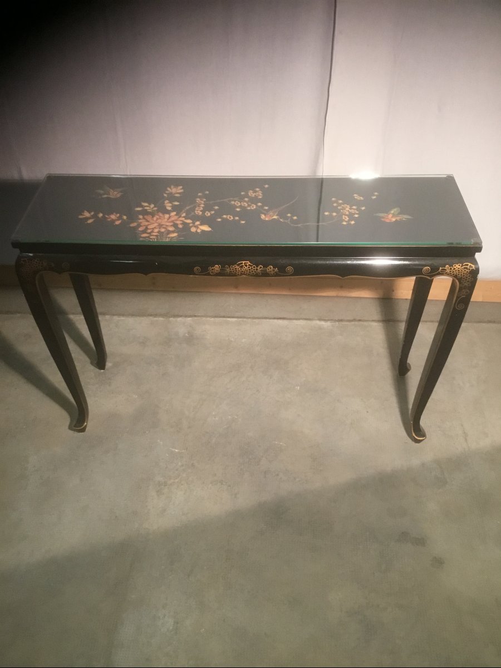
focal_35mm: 31
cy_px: 334
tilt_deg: -42.0
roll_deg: -0.2
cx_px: 250
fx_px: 598
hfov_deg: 45.4
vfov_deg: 58.4
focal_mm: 3.3
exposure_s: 1/33
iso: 160
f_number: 2.4
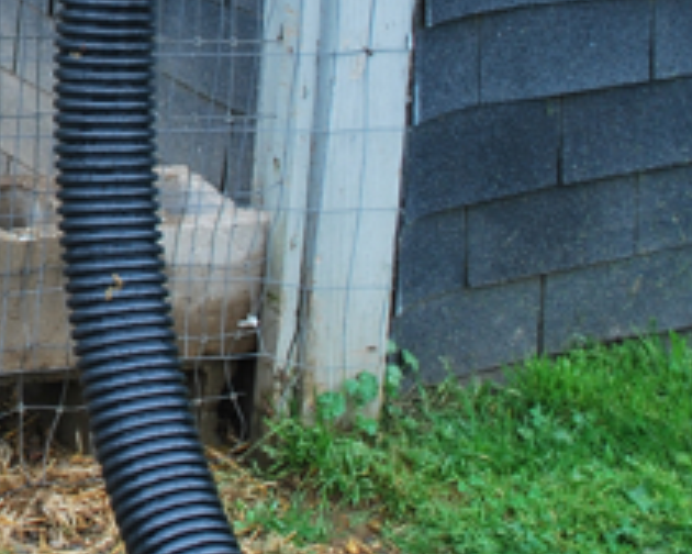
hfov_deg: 15.7
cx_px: -320
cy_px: -89
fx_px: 2314
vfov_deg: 13.3
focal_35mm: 113
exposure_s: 1/125
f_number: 5.6
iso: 200
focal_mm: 24
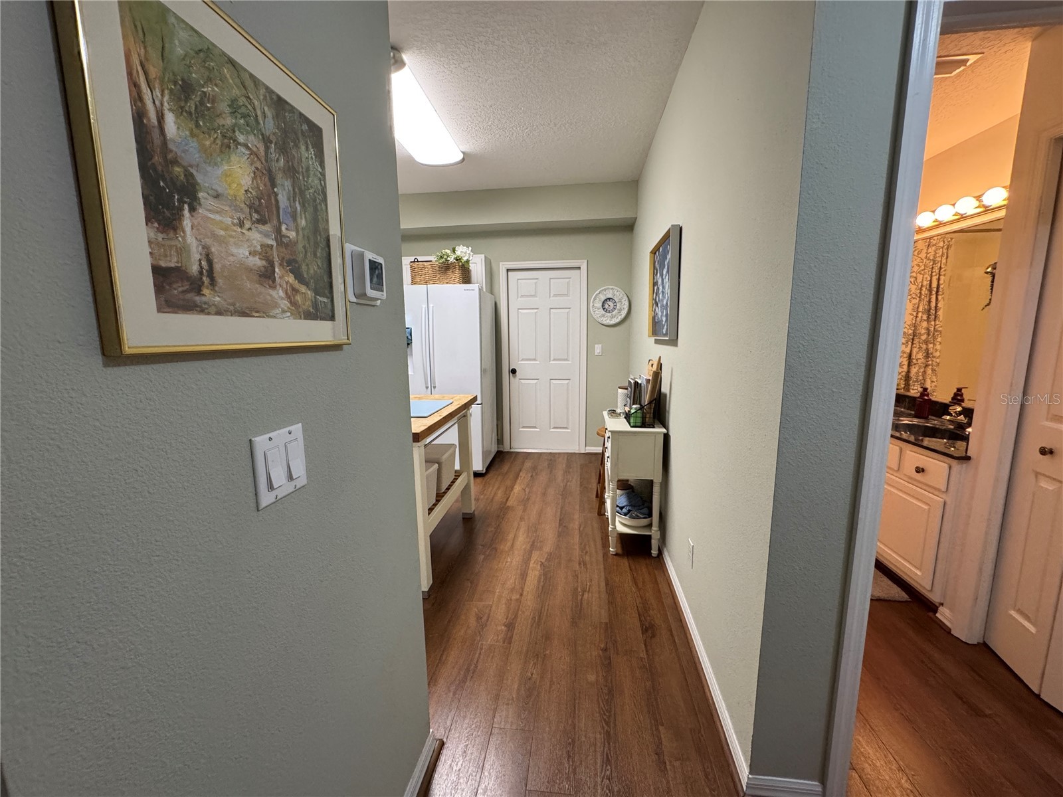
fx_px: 430
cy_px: 398
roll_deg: +0.3
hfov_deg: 102.1
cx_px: 532
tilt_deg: -9.2
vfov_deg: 85.7
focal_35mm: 14
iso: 320
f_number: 2.2
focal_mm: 2.22
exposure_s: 1/120
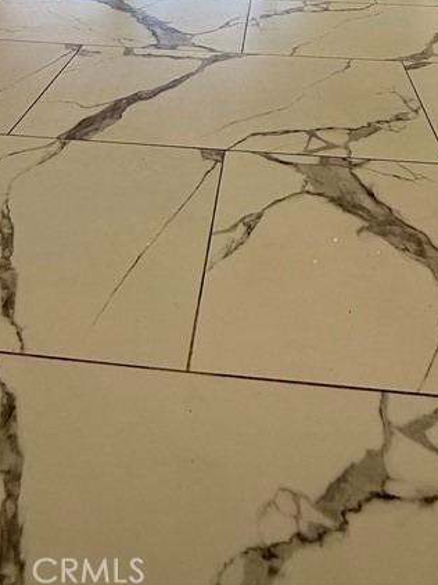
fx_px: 574
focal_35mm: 34
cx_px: 236
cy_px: -119
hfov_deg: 41.7
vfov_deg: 39.1
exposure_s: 1/142
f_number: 2.2
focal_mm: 2.22
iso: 64
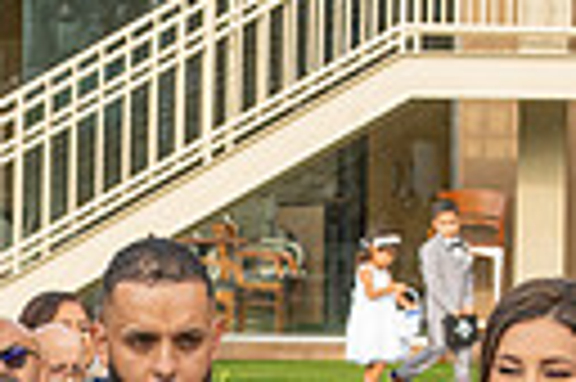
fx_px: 5066
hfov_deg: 6.5
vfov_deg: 4.3
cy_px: 676
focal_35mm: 317
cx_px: 40
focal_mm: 70
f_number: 6.3
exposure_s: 1/400
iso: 400
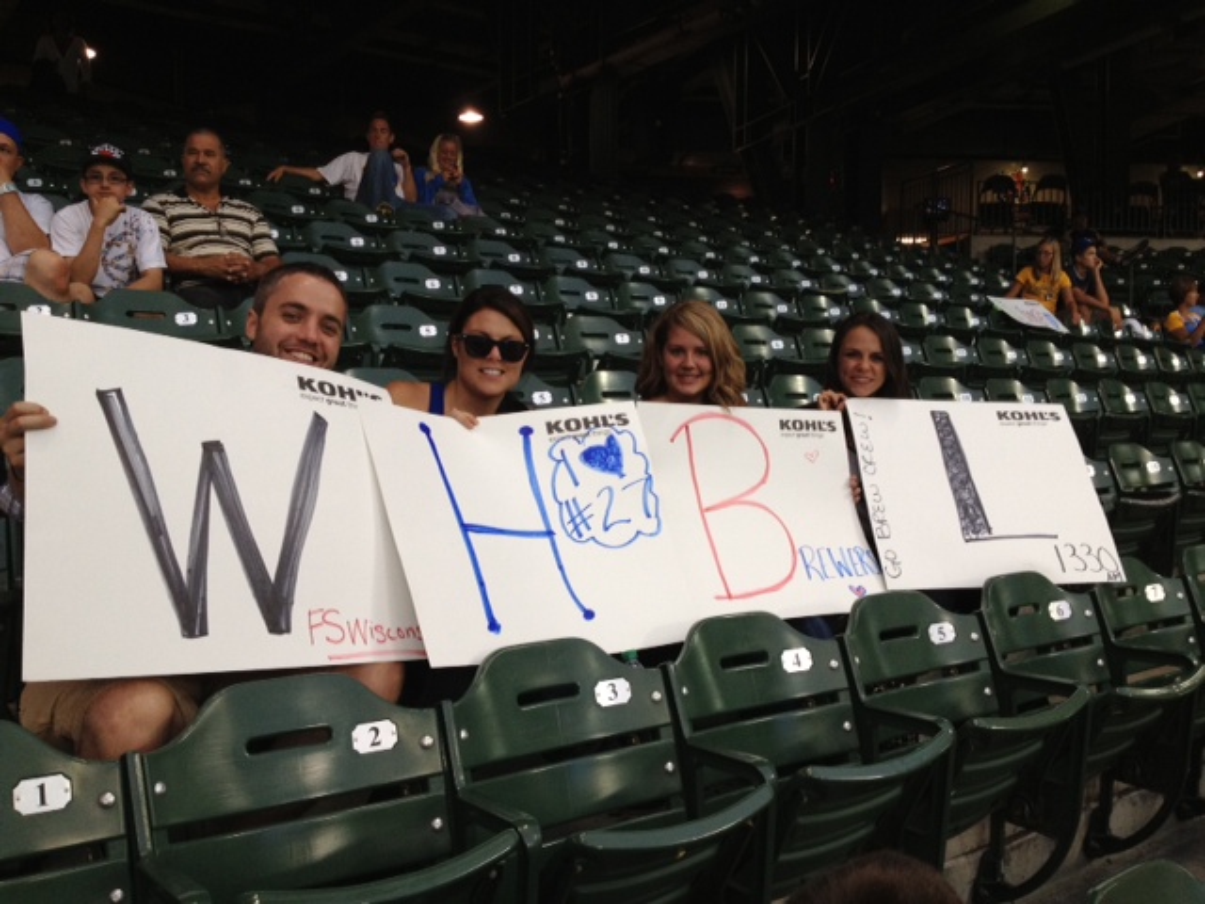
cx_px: 602
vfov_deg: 40.7
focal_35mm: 35
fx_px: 1218
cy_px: 452
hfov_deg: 52.6
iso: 100
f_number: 2.4
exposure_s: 1/120
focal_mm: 4.28
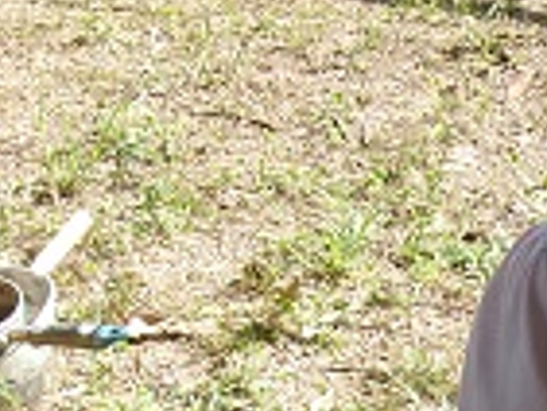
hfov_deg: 13.8
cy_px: 677
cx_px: 652
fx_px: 2198
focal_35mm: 139
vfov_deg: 10.2
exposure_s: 1/38
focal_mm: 5.1
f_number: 10.8
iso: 100
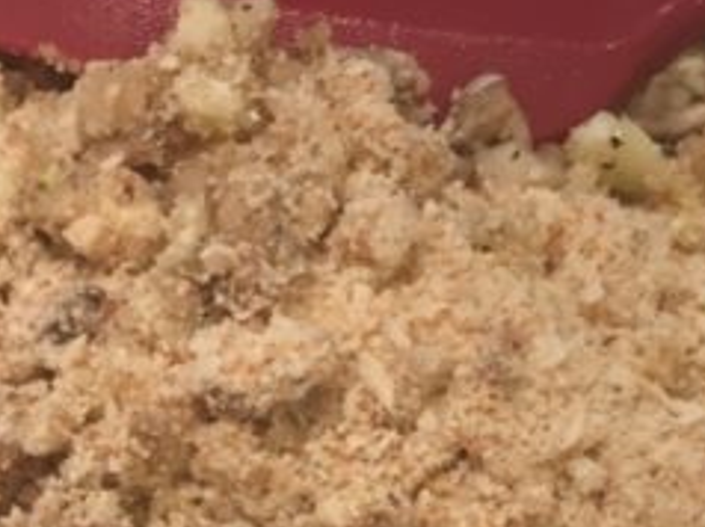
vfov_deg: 11.3
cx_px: -9
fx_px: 2543
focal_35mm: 125
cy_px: 838
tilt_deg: -56.8
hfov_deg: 15.5
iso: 50
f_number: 2.2
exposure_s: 1/30
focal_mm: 4.15
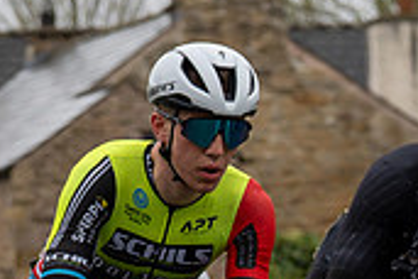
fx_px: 4029
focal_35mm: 347
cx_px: -487
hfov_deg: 5.8
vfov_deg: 4.0
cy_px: 233
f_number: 4
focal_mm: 70
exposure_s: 1/1000
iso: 400
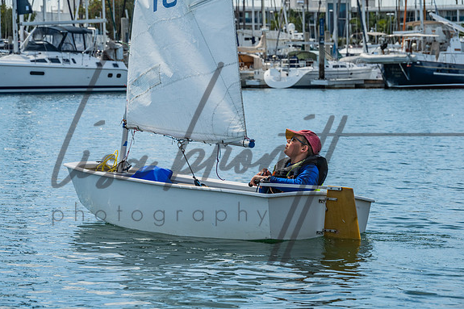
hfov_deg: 16.8
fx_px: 1572
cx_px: 232
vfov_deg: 11.2
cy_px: 154
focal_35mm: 122
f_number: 10
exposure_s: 1/200
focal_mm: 115
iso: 250
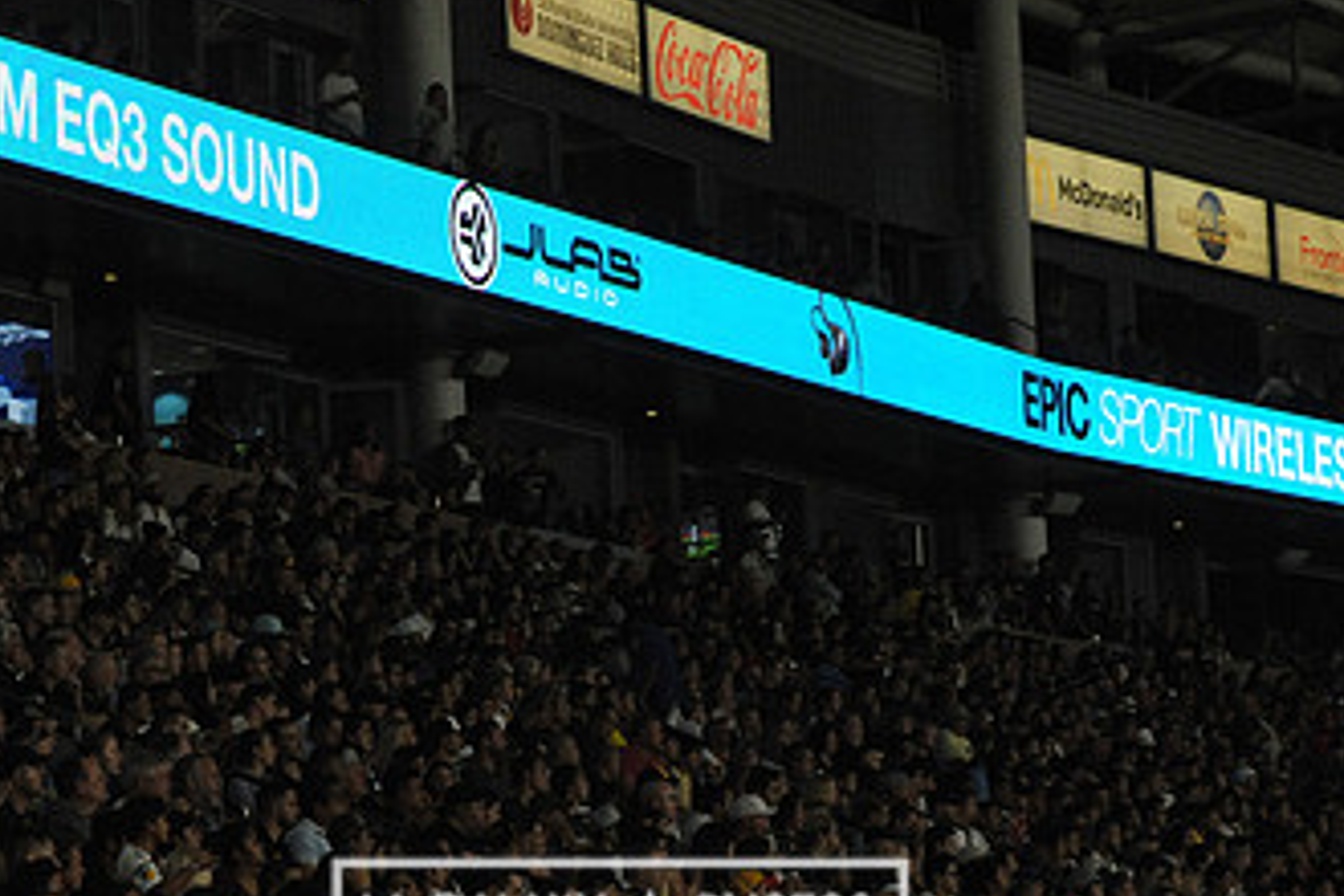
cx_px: 619
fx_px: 6421
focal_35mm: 172
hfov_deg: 11.9
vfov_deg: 8.0
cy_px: 301
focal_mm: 98
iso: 3200
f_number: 10
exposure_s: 1/400
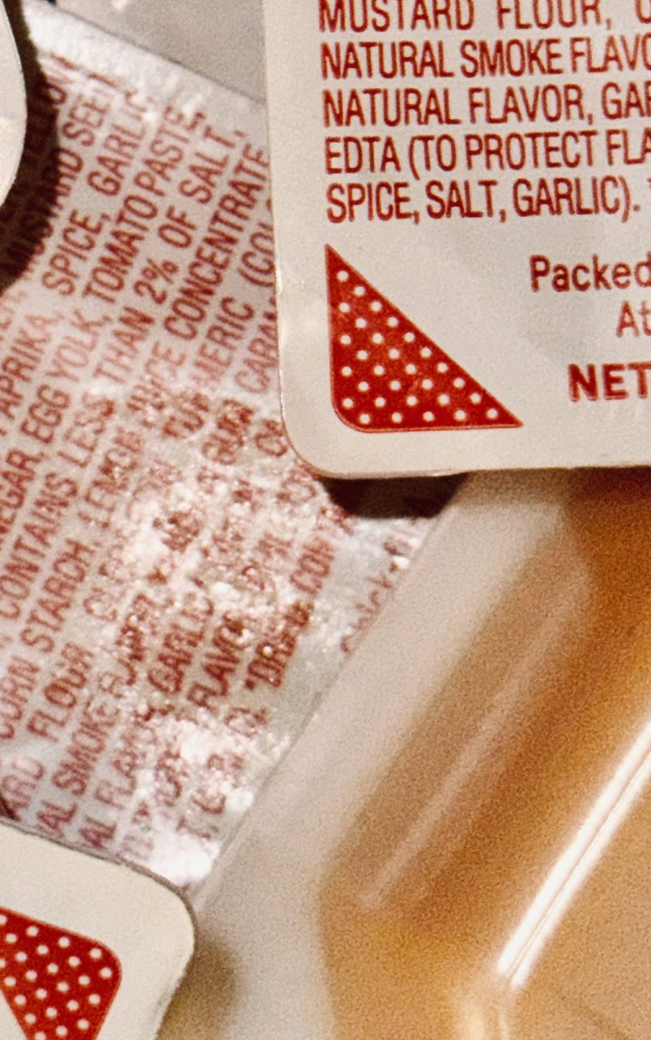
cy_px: 73
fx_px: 3604
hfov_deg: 10.3
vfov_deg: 16.2
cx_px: 61
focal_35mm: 127
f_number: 1.78
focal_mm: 6.76
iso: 50
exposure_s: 1/8
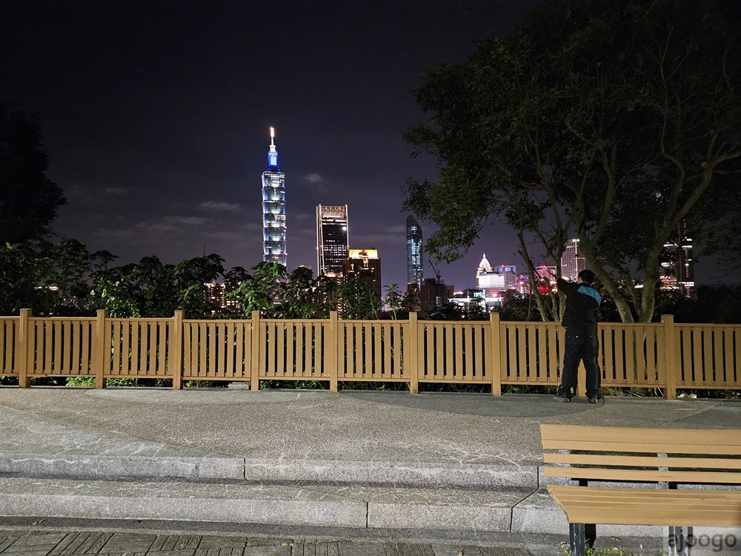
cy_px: 278
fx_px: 492
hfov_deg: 73.9
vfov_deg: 58.9
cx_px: 370
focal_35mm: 23
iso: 1600
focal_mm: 5.4
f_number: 1.8
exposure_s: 1/24
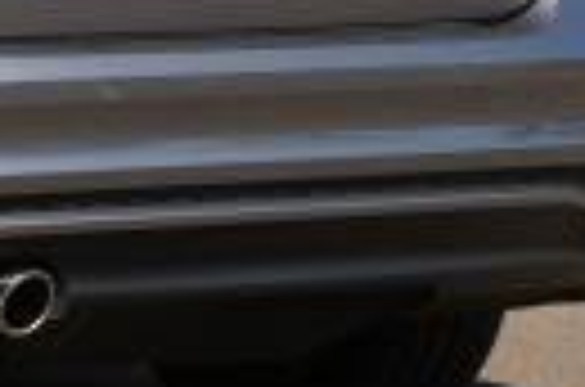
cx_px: -374
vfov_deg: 4.6
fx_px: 4830
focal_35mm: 298
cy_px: -171
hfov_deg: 6.8
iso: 100
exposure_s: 1/250
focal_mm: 60.4
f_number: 4.5
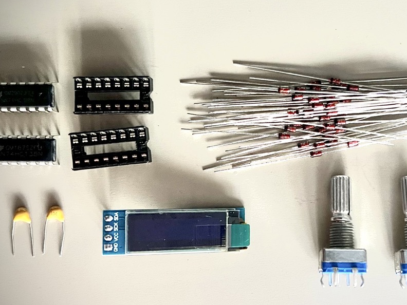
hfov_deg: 43.8
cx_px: 288
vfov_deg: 34.3
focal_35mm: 42
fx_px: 494
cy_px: 158
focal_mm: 5.7
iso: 640
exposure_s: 1/32
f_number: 1.5
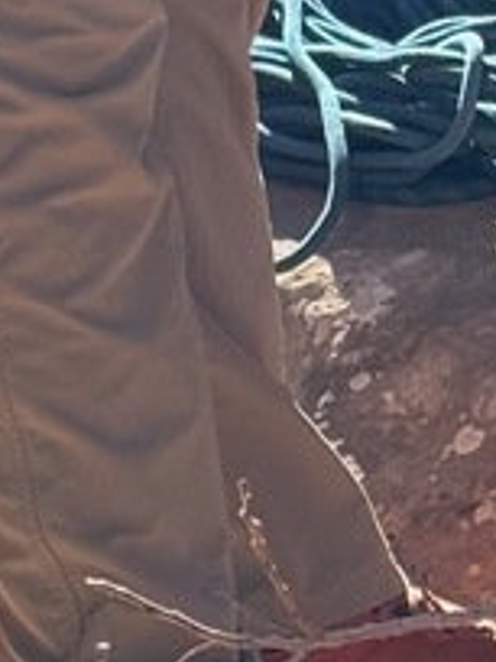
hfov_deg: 4.7
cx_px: -107
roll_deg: +2.1
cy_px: -910
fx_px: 5980
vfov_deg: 6.1
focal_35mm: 313
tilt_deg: -5.3
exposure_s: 1/1923
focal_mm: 6.76
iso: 64
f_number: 1.78
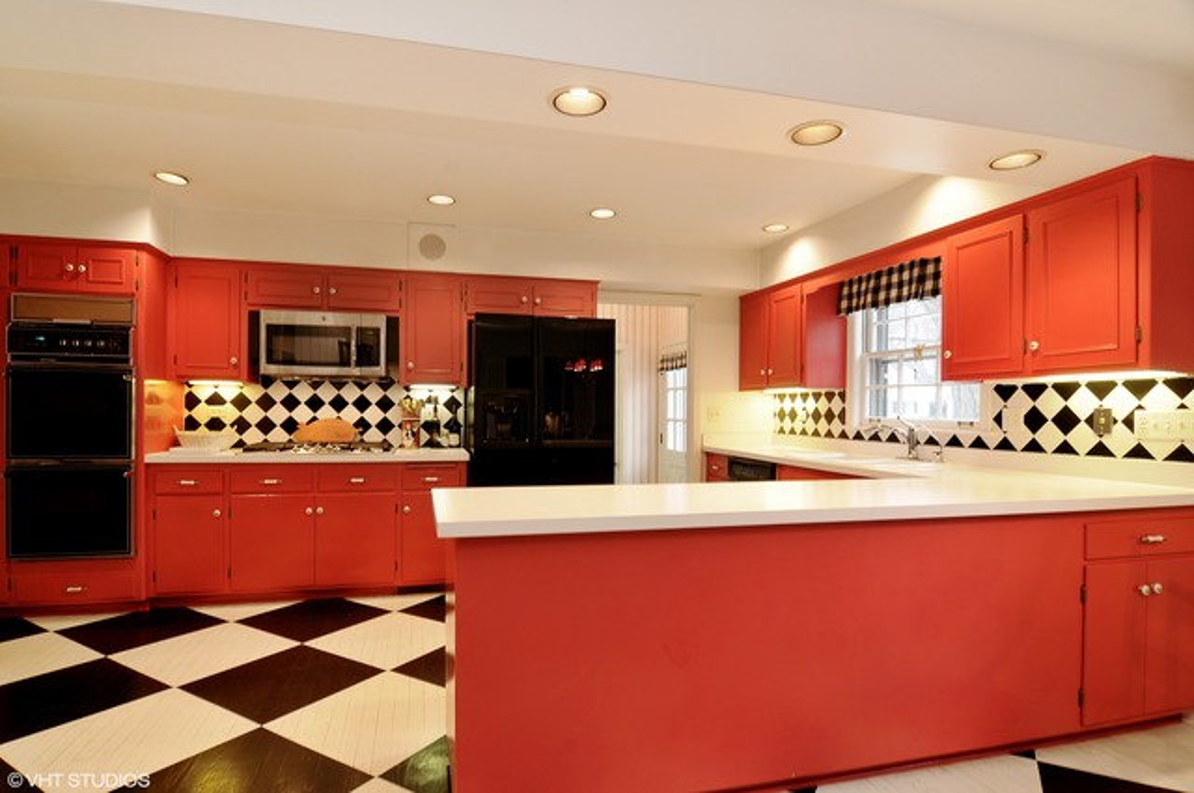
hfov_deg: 90.1
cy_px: 396
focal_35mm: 18
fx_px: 596
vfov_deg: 67.2
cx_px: 597
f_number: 8
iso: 200
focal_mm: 12
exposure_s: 1/2
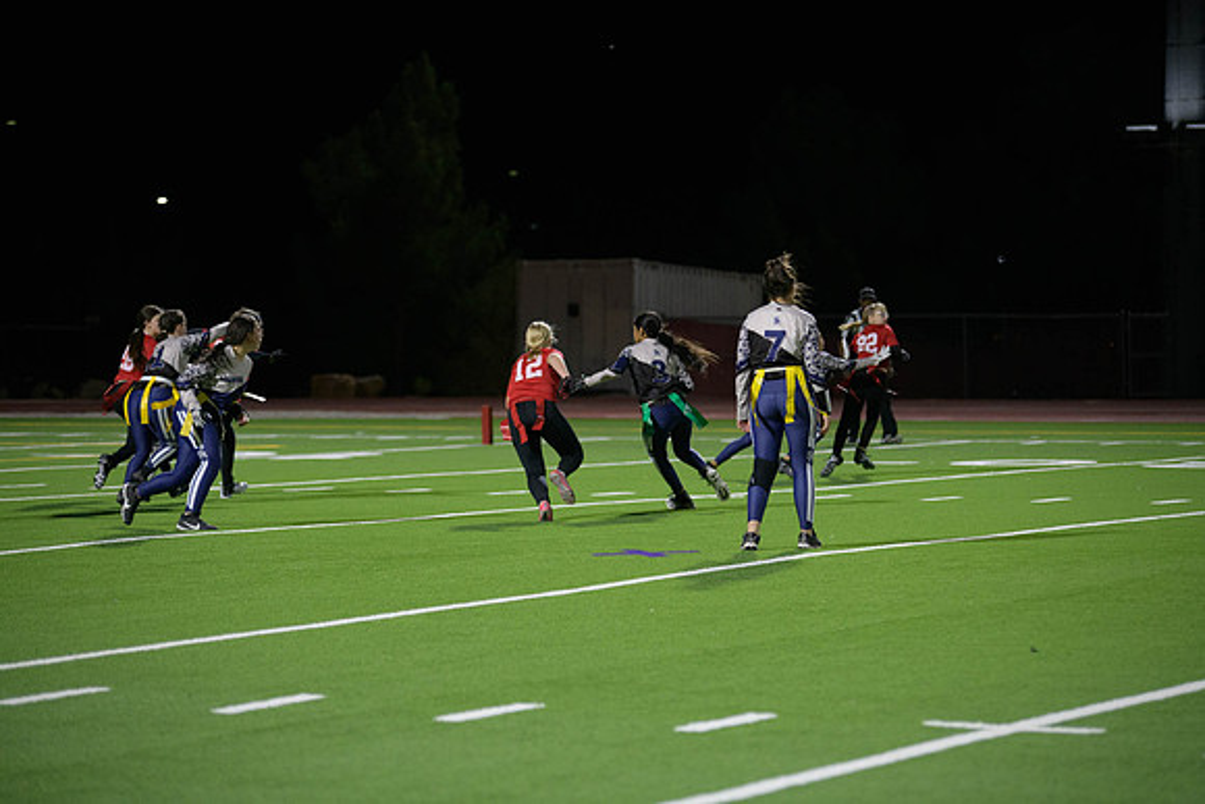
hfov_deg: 15.8
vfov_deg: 10.6
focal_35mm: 130
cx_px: 602
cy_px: 402
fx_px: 4352
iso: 2800
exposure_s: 1/640
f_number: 2.8
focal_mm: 130
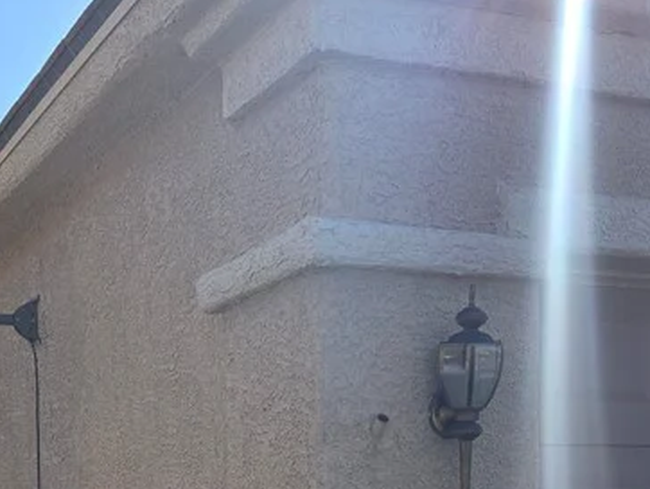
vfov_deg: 21.1
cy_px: 586
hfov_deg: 29.6
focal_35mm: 65
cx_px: 214
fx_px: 1221
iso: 25
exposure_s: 1/1387
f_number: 1.8
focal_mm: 5.4
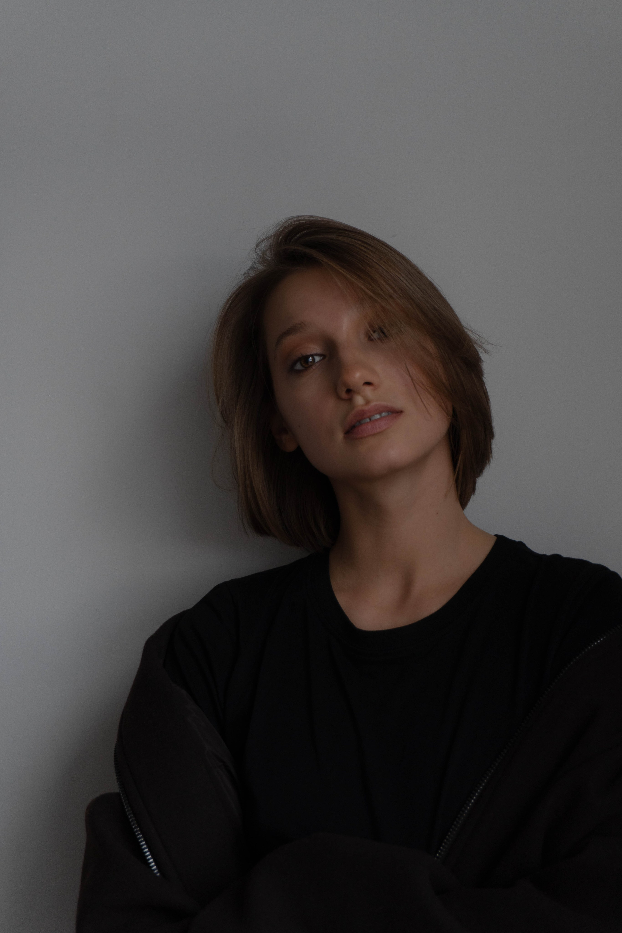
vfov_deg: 28.1
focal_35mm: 72
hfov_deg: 18.9
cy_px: 466
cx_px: 311
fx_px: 1866
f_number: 5.6
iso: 320
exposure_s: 1/125
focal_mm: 48
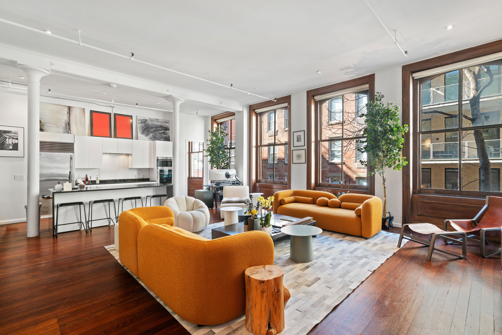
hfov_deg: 96.7
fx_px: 223
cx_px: 251
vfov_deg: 73.8
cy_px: 168
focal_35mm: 16
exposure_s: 1/3
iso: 400
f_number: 8
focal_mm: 16
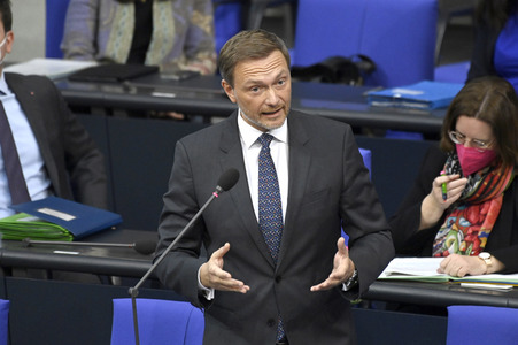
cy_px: 172
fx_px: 7189
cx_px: 259
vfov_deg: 2.7
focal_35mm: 500
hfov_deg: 4.1
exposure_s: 1/320
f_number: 5.6
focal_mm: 500
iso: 8000
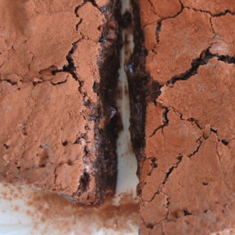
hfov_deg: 12.9
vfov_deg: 13.0
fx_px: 1029
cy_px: 90
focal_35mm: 134
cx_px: 208
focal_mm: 30
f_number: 4.2
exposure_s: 1/10
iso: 100
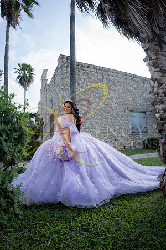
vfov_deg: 84.0
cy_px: 125
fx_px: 138
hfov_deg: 61.9
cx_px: 83
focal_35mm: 20
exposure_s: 1/640
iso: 125
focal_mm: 20
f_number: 2.8
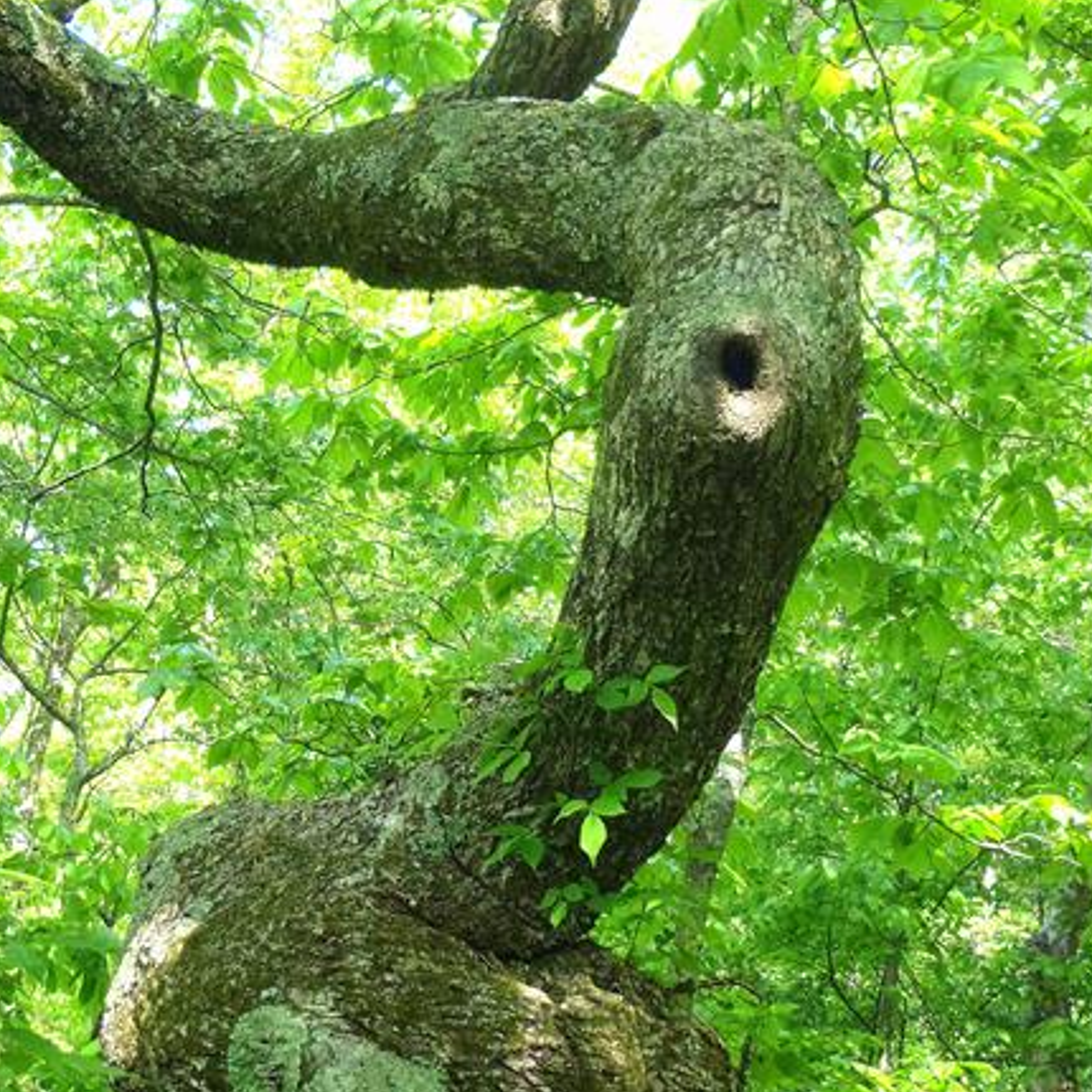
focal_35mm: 77
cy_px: 764
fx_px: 2748
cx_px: 508
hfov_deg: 22.5
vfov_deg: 22.3
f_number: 5
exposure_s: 1/100
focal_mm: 9.39
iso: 400
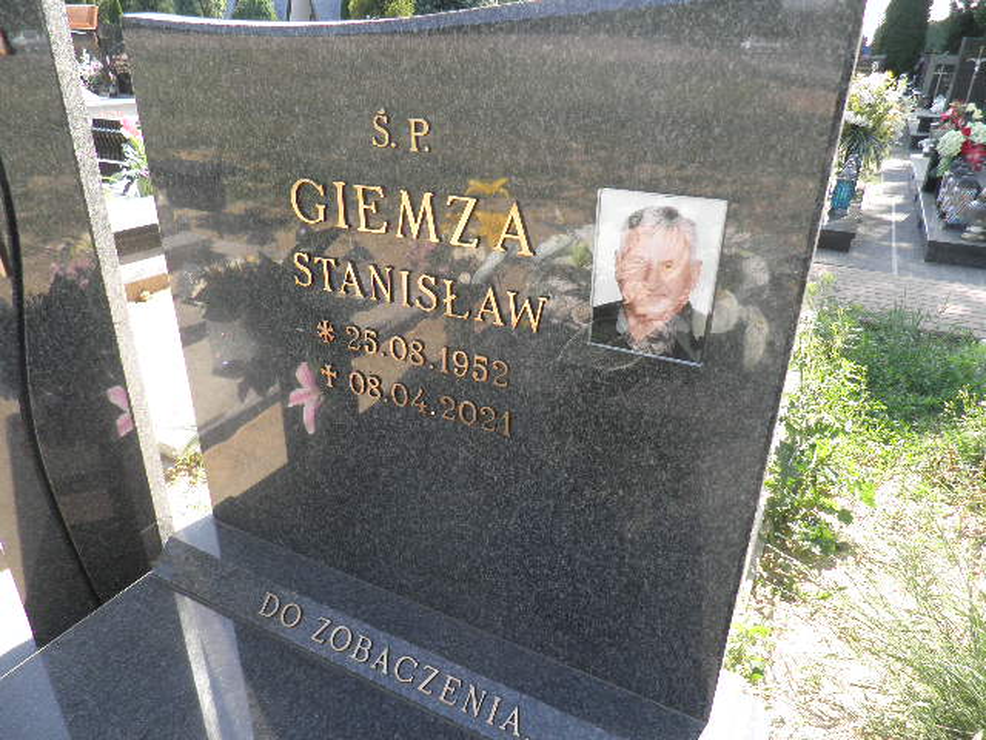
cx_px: 493
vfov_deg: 56.8
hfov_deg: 71.6
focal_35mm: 24
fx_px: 684
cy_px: 370
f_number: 3.3
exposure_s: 1/160
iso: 64
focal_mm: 4.3
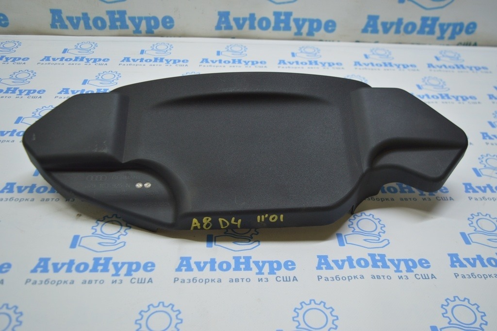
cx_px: 248
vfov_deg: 39.9
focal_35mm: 33
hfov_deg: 57.3
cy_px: 166
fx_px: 455
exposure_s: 1/80
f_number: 3.8
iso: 400
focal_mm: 22
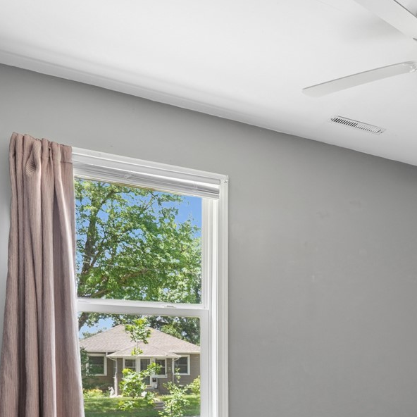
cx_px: 407
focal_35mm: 39
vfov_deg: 40.2
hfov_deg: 38.5
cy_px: 360
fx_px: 532
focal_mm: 16
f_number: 8
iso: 800
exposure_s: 1/10
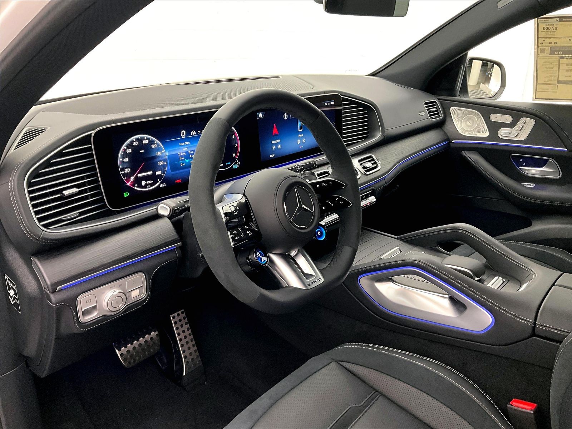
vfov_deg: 48.2
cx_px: 286
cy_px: 214
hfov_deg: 61.7
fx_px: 479
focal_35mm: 29
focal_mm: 3
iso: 320
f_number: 1.8
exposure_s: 1/40
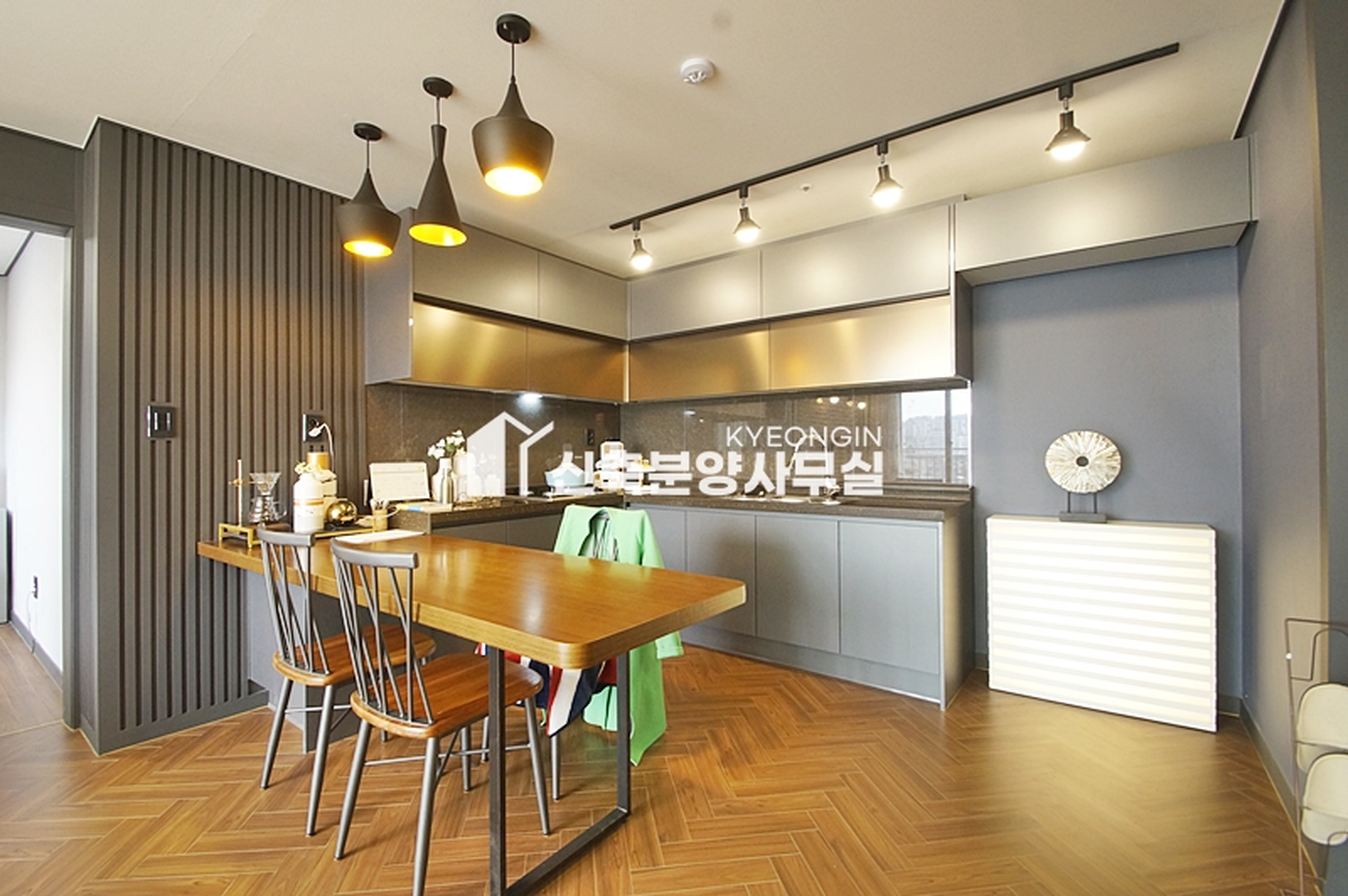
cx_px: 674
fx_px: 561
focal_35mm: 15
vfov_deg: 77.2
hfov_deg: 100.4
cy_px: 448
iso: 800
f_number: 9
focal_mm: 10
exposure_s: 1/10
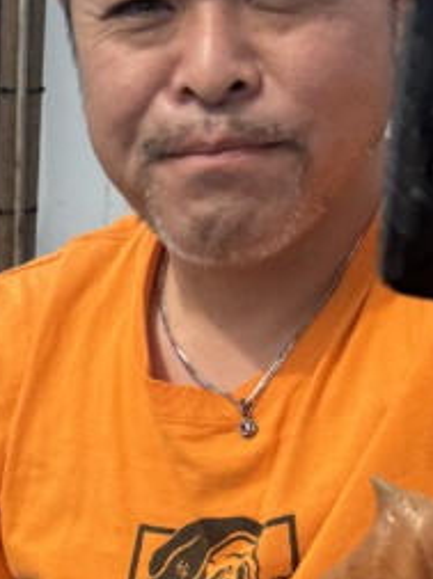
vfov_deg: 19.0
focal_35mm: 95
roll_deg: -2.1
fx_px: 1588
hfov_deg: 15.3
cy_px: 774
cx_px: 18
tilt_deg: -29.3
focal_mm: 6.76
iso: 80
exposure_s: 1/4049
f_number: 1.78
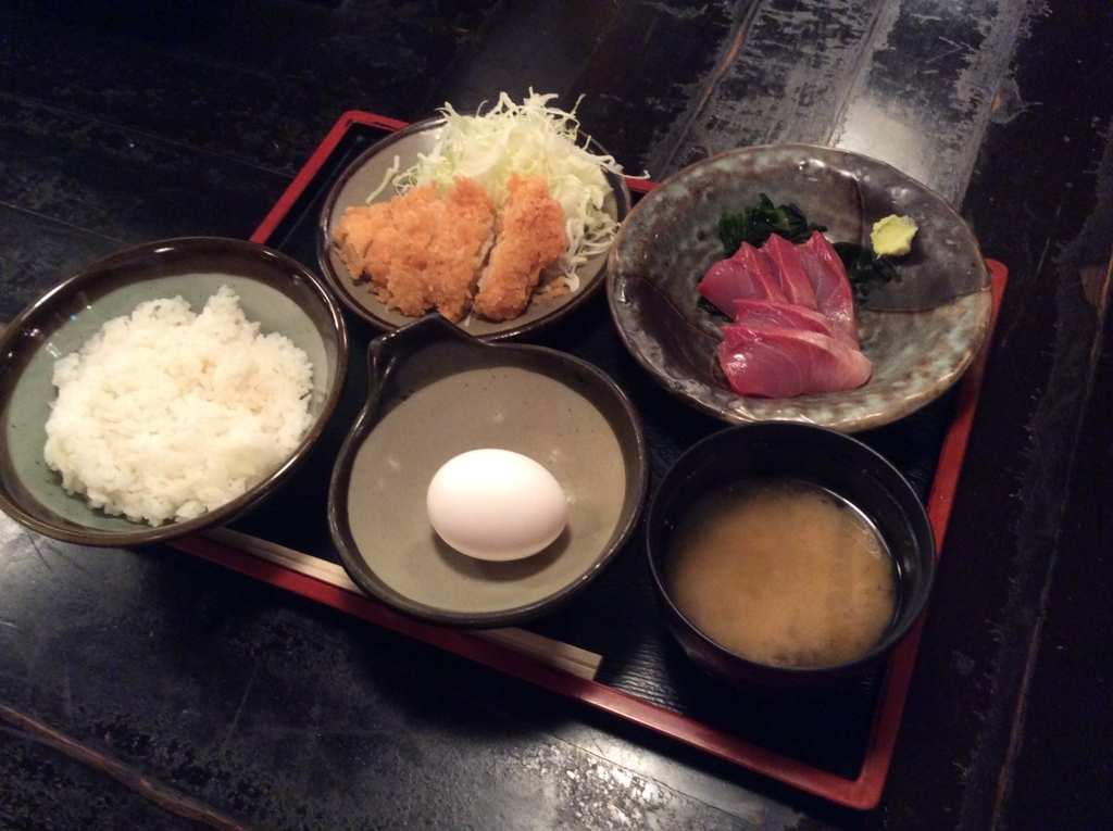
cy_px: 416
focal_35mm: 32
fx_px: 1027
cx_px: 556
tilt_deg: -55.9
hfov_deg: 56.9
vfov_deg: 44.1
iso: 250
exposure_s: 1/24
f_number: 2.4
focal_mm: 3.3
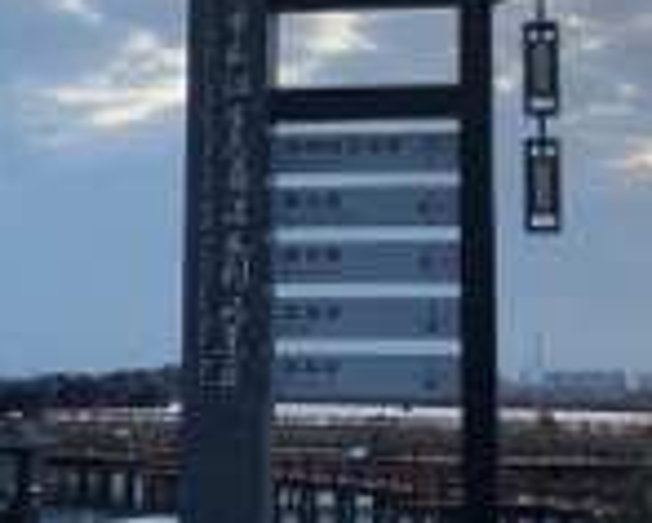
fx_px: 1797
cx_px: 315
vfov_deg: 16.5
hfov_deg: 20.6
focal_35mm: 93
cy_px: 135
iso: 32
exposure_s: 1/120
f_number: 1.8
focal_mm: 3.99
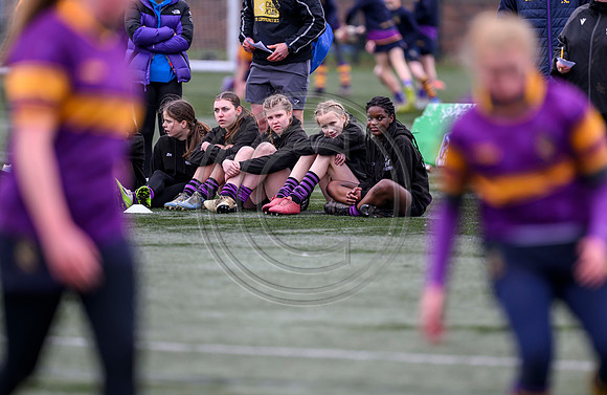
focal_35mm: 432
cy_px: 217
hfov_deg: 4.8
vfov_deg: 3.1
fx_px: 7231
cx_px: 282
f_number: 3.2
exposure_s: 1/1250
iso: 500
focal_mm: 400
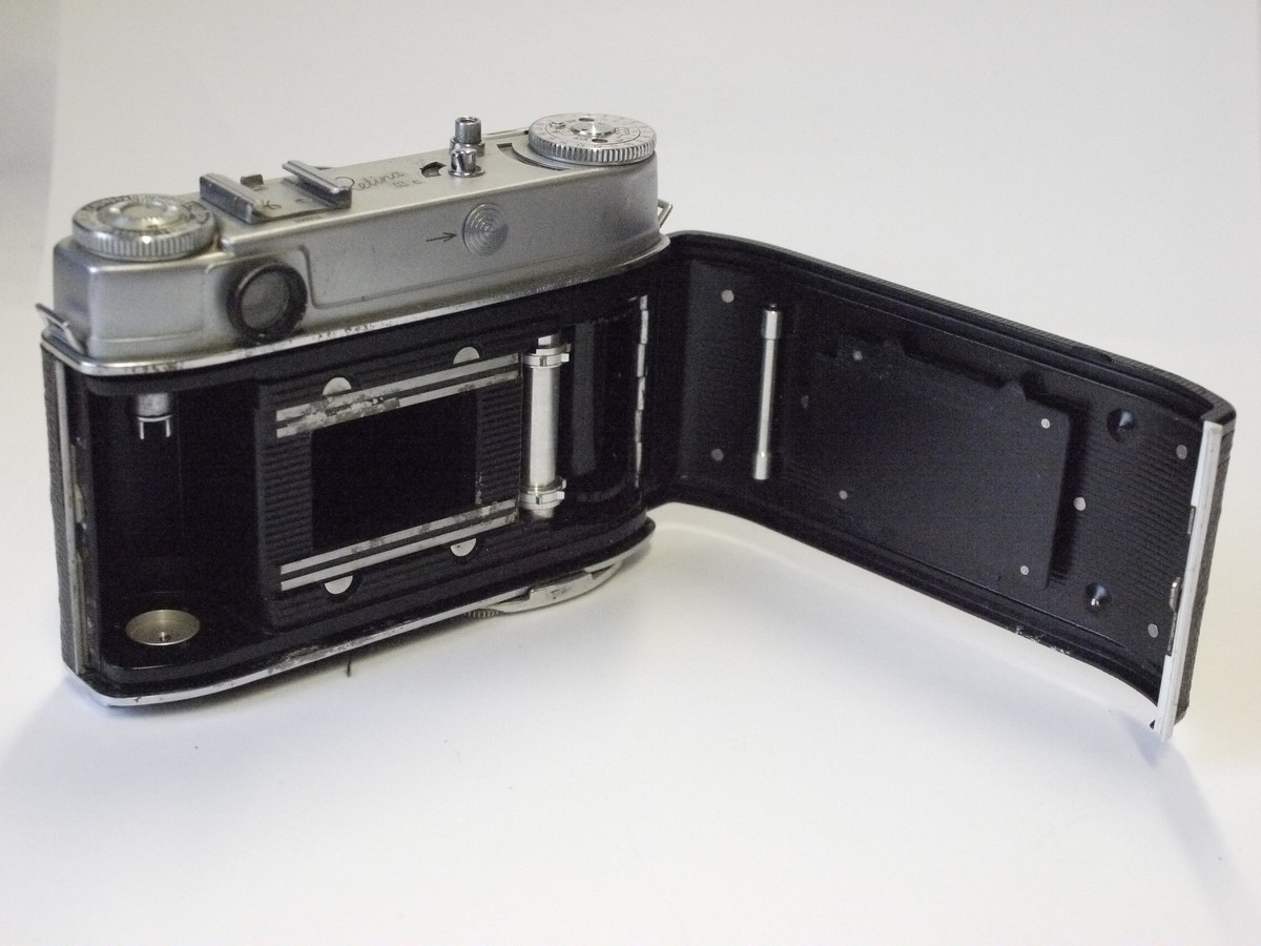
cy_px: 473
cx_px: 630
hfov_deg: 32.2
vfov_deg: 24.4
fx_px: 2186
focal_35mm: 60
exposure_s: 1/400
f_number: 5.6
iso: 3200
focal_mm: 30
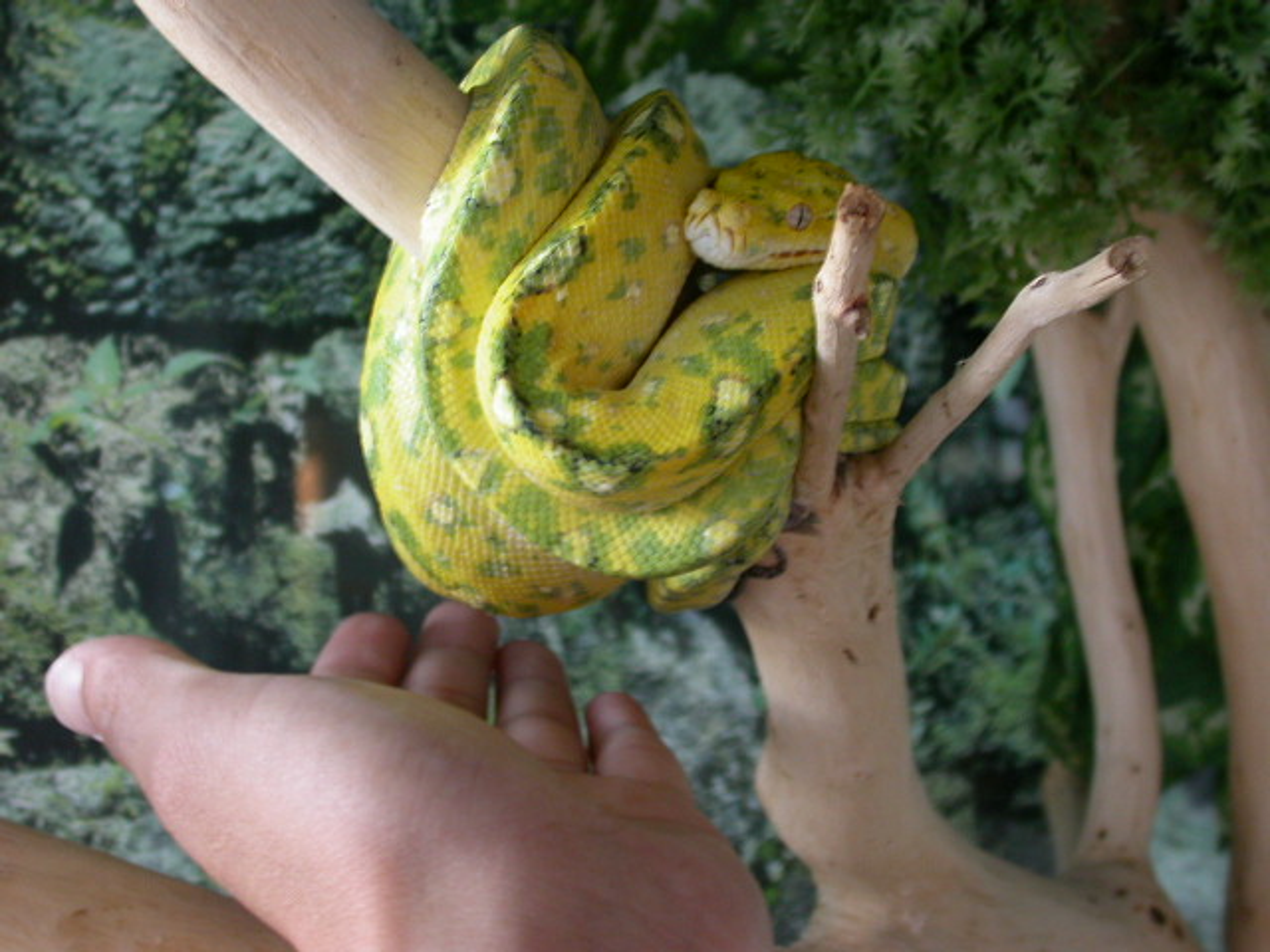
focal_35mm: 65
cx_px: 635
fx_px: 2385
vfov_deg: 22.6
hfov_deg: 29.8
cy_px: 476
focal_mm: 13.6
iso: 131
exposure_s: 1/4.4
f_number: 3.2
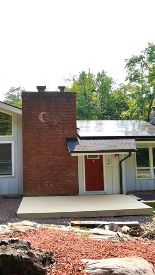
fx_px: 190
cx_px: 52
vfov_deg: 71.9
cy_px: 139
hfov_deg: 43.9
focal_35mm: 26
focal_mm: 16
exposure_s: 1/200
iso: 100
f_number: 7.1
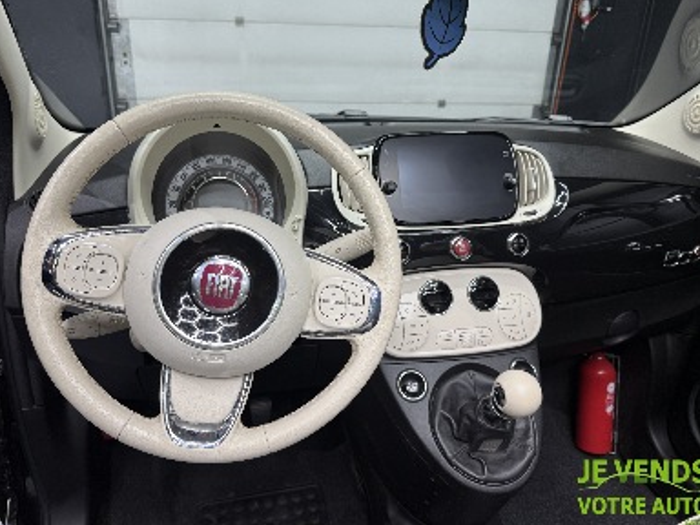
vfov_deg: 53.0
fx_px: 526
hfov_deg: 67.3
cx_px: 339
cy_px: 244
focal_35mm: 26
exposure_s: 1/50
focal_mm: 6.76
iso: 125
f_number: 1.78
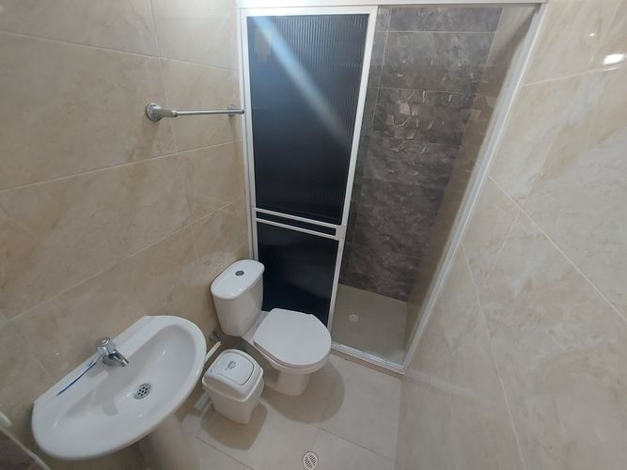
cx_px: 314
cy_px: 235
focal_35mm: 13
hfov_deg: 106.2
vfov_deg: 89.9
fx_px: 235
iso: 320
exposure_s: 1/60
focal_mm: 1.74
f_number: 2.2
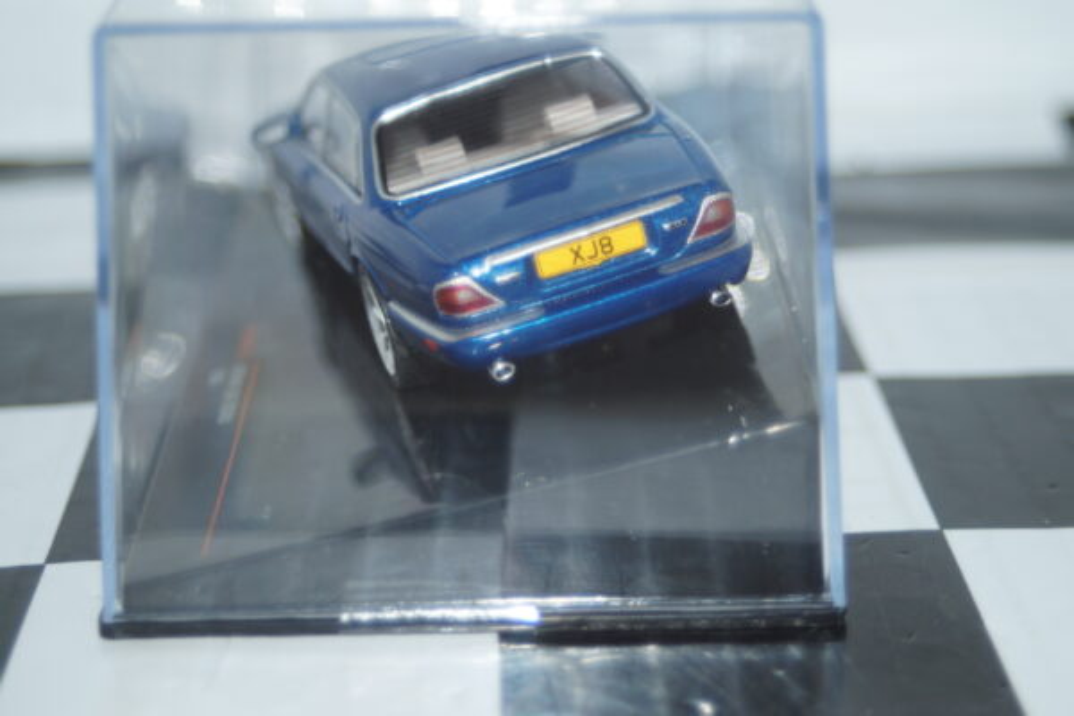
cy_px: 358
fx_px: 2685
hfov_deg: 22.6
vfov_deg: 15.2
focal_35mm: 90
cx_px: 537
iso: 250
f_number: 5.6
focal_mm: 60
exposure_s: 1/80
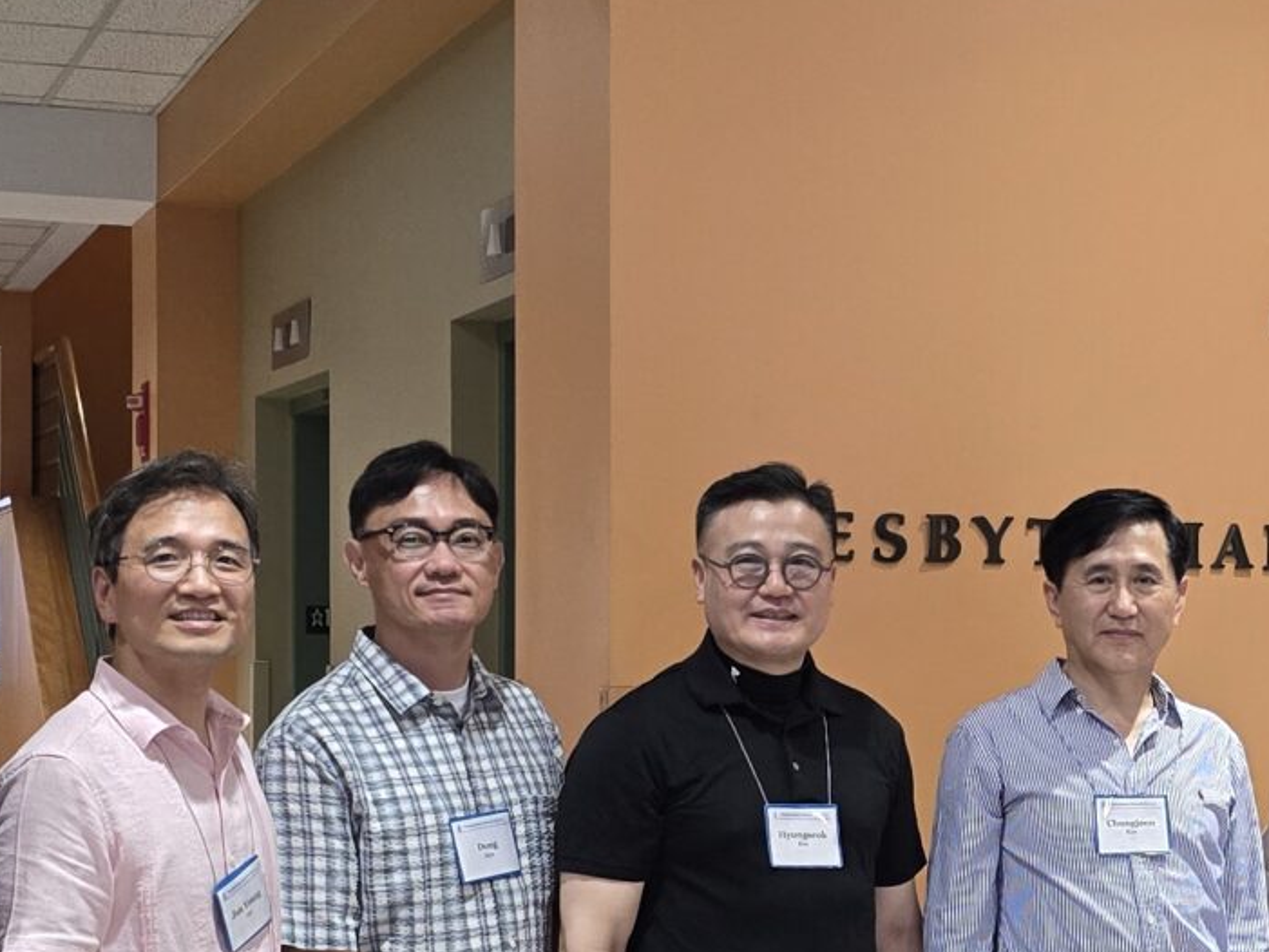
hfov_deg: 22.8
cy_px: 760
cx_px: 1102
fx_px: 3080
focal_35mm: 84
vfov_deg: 17.4
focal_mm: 6.3
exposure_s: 1/120
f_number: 1.7
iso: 500
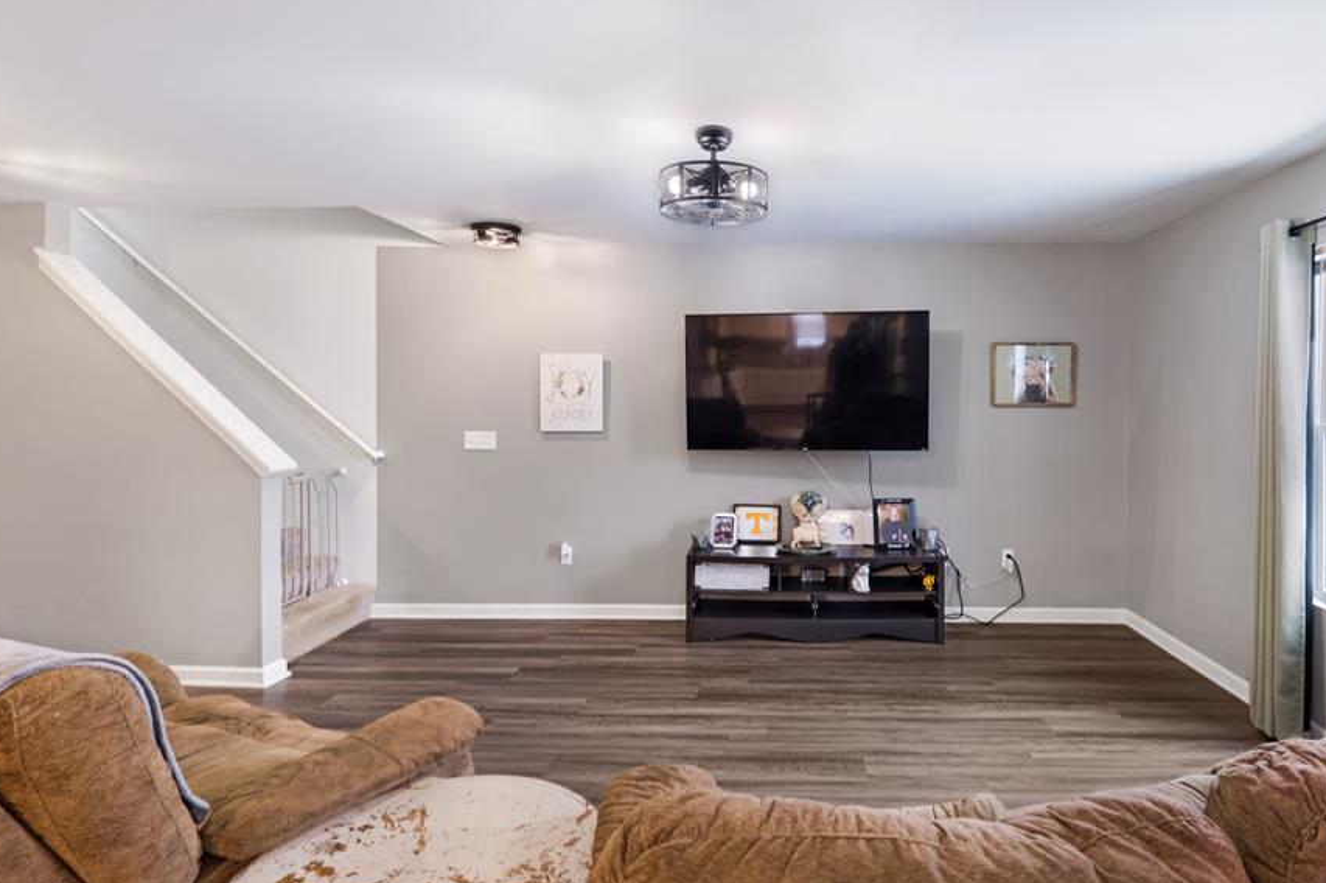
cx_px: 773
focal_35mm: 18
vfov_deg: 67.2
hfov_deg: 89.2
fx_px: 663
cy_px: 400
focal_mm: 10
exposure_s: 1/100
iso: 800
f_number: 8
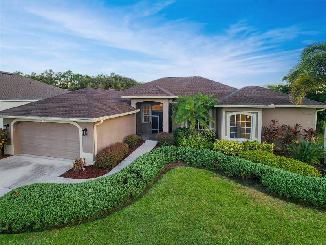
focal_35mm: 13
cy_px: 122
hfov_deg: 106.2
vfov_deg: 89.9
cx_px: 163
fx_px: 122
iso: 50
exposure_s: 1/120
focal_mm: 2.2
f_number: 2.2
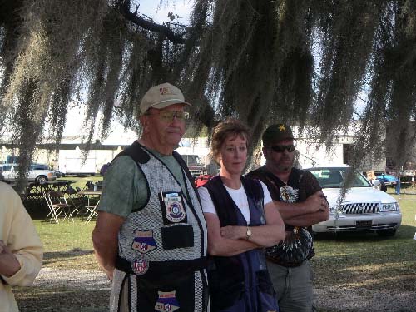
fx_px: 877
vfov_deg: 20.2
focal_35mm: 73
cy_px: 156
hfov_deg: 26.7
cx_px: 208
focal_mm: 11.3
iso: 50
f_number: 3.2
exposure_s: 1/300
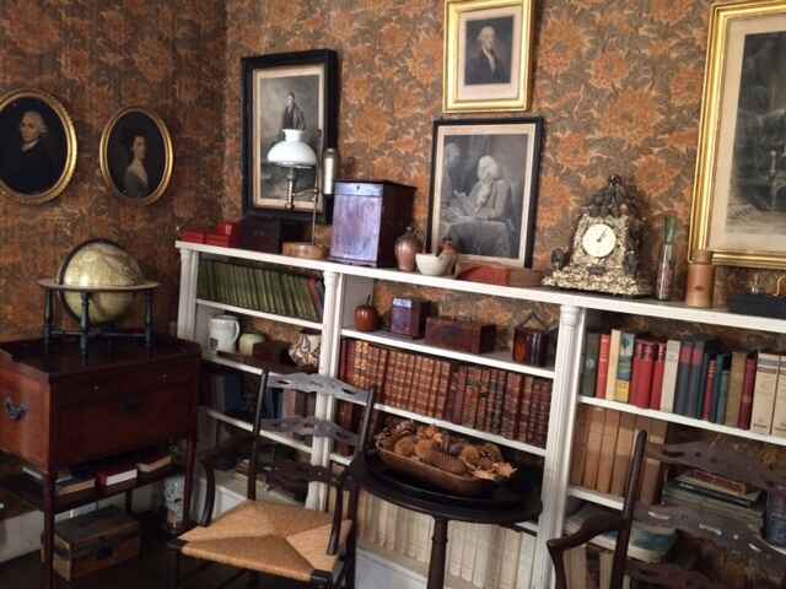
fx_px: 658
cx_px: 393
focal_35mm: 29
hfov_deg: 61.7
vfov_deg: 48.2
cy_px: 294
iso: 125
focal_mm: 4.15
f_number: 2.2
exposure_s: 1/30
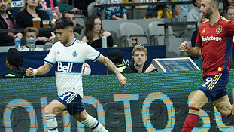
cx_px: 85
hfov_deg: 1.8
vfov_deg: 1.0
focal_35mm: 1171
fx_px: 7266
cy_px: 107
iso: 5000
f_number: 4
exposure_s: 1/2000
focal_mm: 600
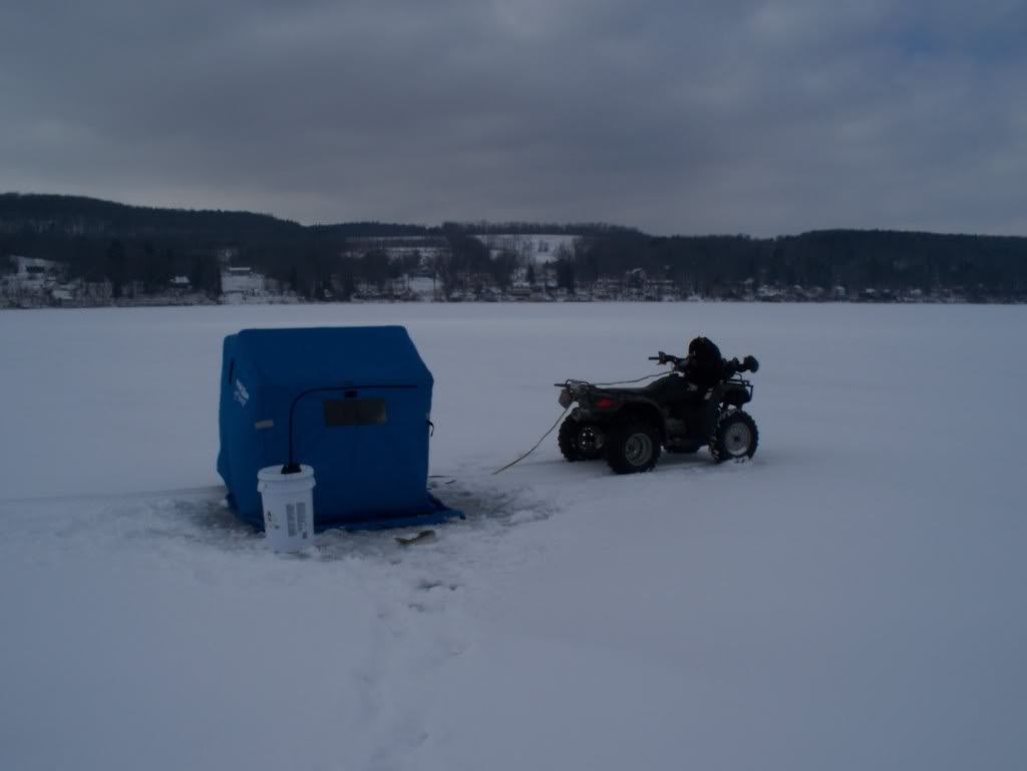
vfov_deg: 39.7
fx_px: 1068
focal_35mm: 36
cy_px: 386
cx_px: 514
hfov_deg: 51.4
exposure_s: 1/640
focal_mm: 7.54
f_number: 8
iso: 80
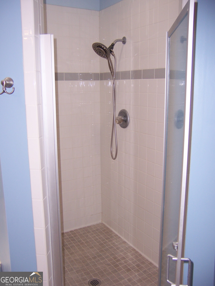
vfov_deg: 55.4
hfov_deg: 42.9
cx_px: 108
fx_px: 273
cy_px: 143
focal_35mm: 33
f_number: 2.8
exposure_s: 1/60
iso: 80
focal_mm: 5.5
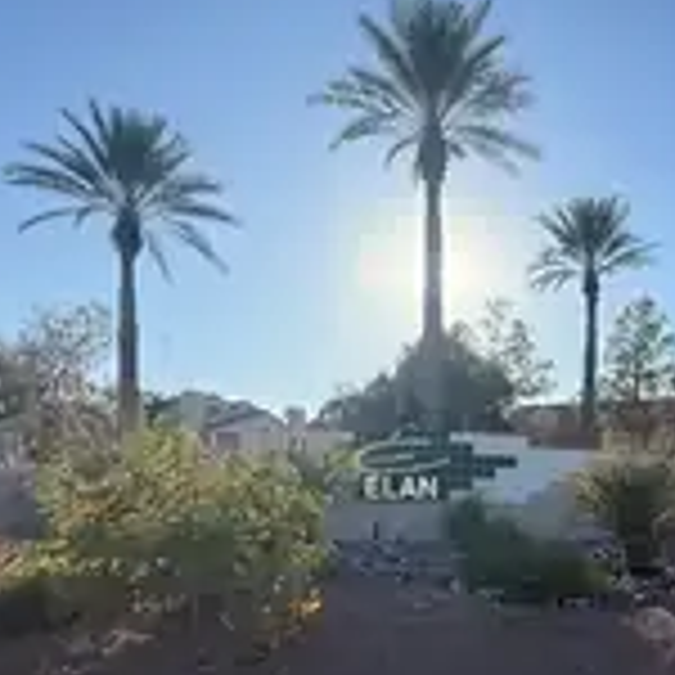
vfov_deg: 48.1
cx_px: 540
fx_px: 728
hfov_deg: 47.1
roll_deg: -1.0
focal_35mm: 33
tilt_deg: +0.8
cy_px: 495
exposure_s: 1/2237
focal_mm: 2.22
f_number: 2.2
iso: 64
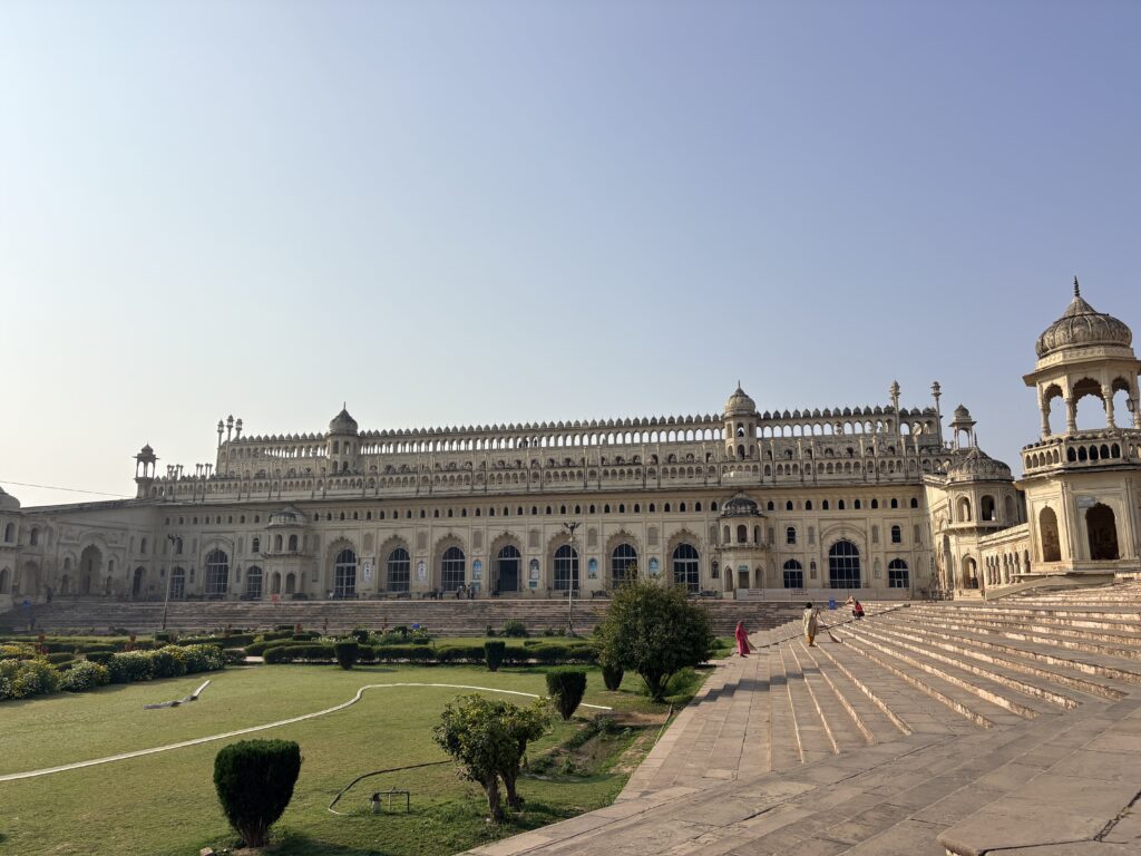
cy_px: 428
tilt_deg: +10.6
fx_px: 857
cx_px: 570
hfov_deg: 67.3
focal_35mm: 26
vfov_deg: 53.1
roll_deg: +0.6
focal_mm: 5.96
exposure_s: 1/7813
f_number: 1.6
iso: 50
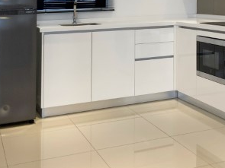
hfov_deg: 30.2
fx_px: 409
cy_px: 3
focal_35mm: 63
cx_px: 172
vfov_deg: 22.4
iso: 50
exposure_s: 1/50
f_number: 1.8
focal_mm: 3
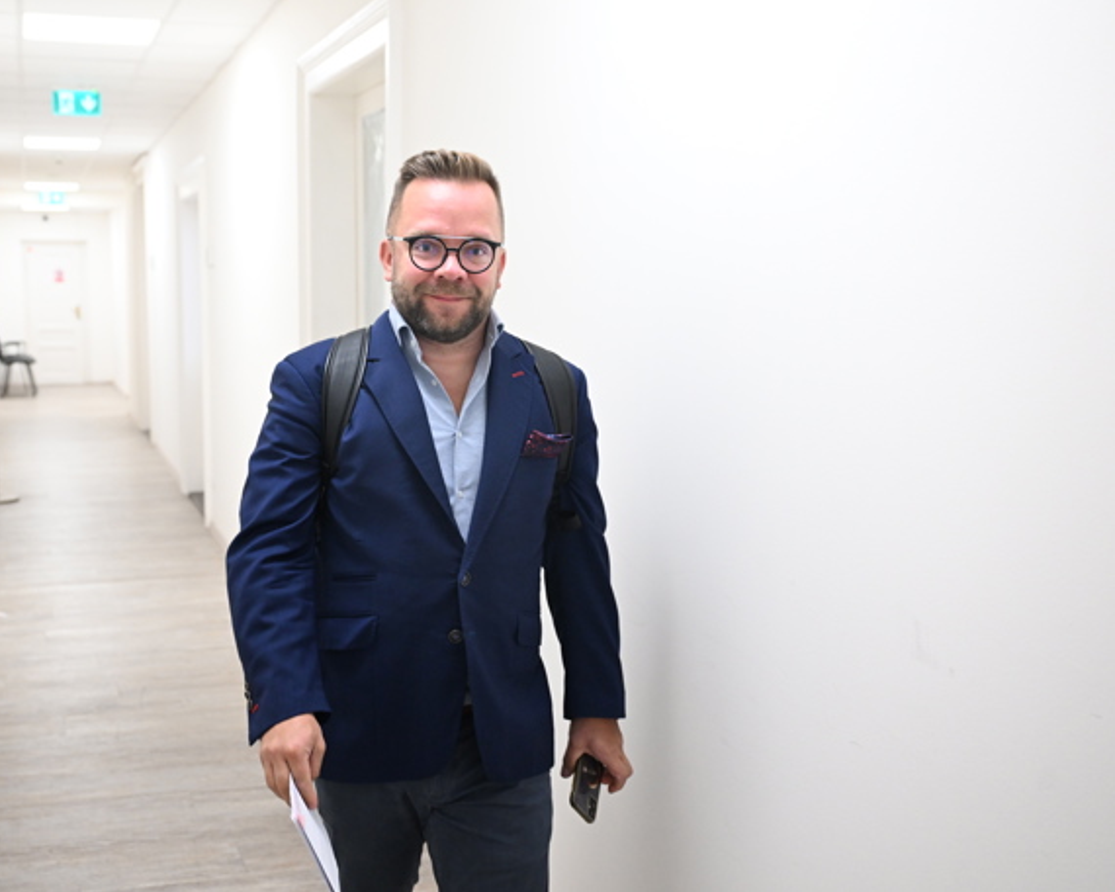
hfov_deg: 43.7
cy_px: 444
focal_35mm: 42
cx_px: 464
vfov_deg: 35.7
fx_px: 1386
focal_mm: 37
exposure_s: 1/200
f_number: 4
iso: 4000
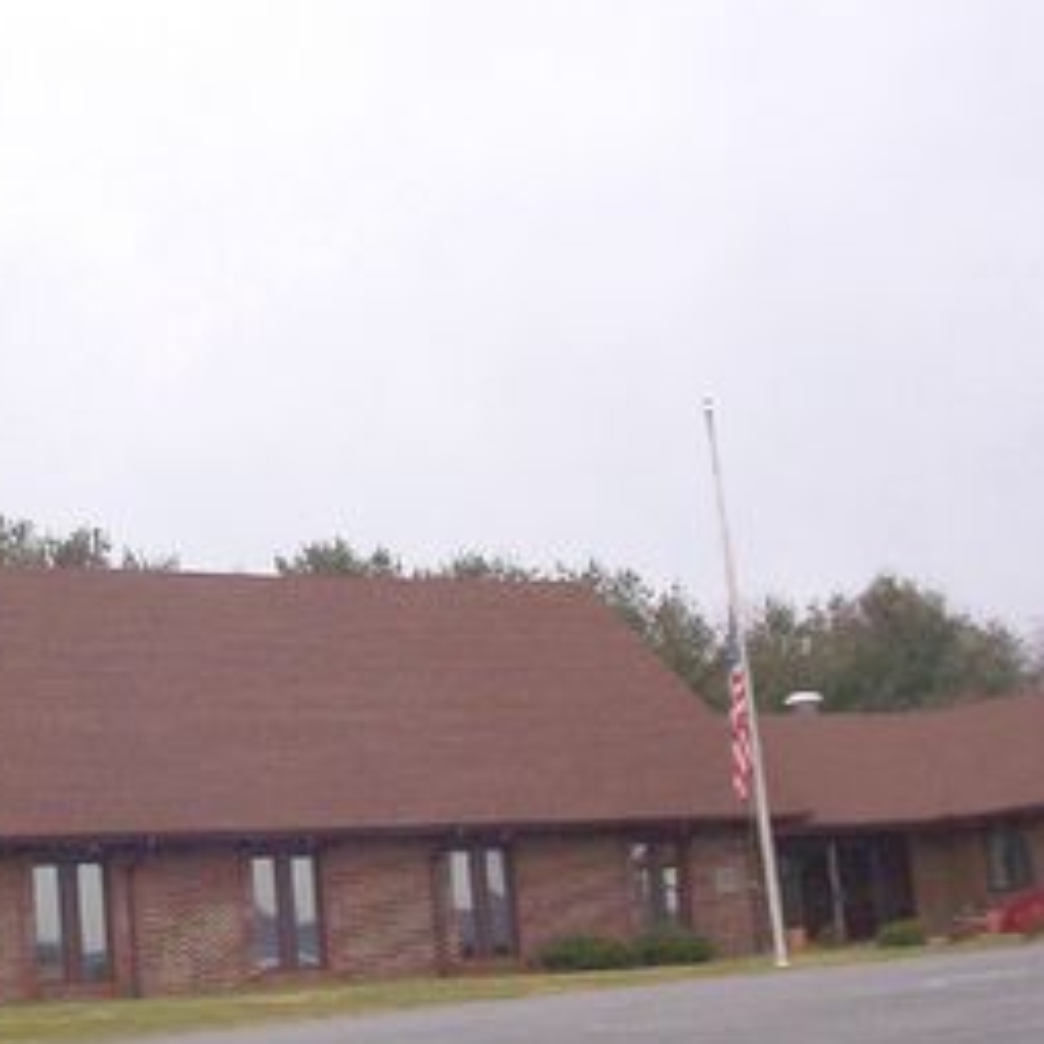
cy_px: 506
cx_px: 242
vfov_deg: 24.0
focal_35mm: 72
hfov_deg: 23.7
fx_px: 2457
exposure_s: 1/247
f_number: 4.5
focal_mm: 6
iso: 100
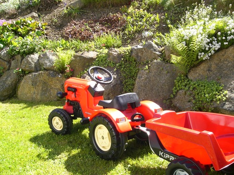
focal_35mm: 38
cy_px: 88
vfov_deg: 37.7
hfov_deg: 49.0
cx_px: 117
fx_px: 257
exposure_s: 1/160
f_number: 4.4
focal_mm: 6.3
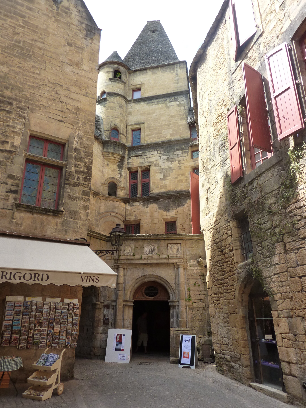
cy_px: 204
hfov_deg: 54.9
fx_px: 295
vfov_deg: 69.4
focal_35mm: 25
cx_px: 153
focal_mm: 4.1
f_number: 4
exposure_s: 1/160
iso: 125
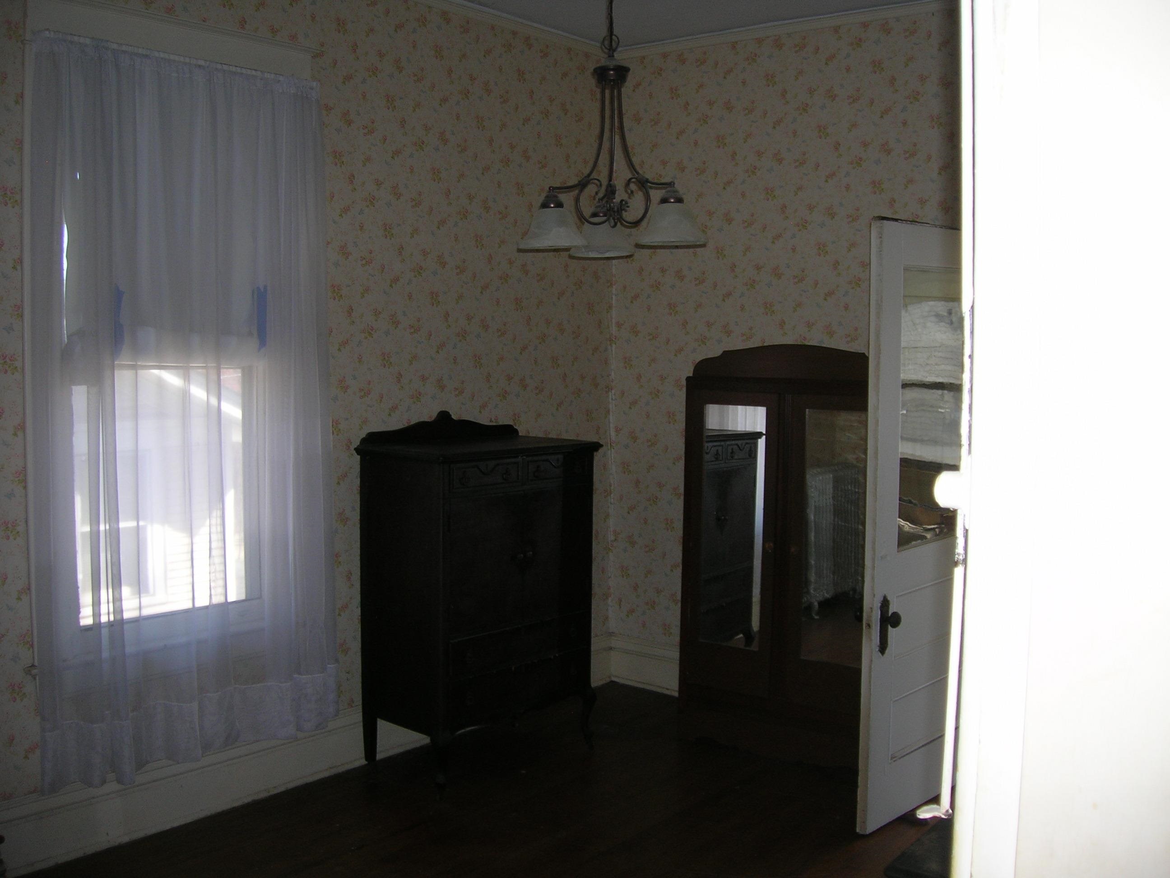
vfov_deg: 41.8
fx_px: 1149
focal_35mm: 34
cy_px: 439
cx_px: 585
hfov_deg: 54.0
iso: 50
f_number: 2.9
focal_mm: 5.7
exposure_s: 1/60.1
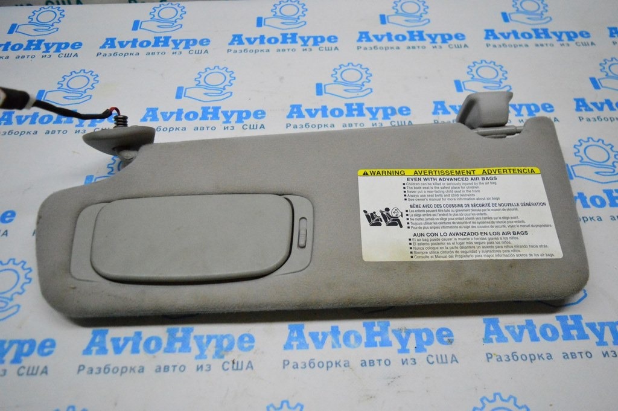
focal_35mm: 33
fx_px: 566
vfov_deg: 39.9
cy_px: 206
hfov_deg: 57.3
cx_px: 309
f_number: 3.8
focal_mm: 22
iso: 6400
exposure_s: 1/1600
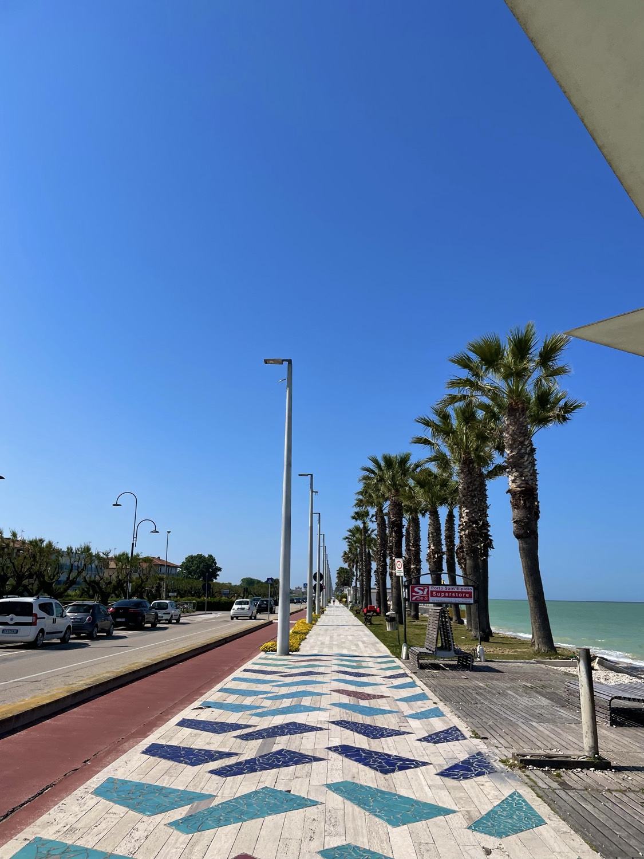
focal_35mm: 26
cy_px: 430
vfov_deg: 67.3
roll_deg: +0.2
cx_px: 322
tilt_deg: +18.7
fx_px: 645
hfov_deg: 53.1
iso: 32
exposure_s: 1/6135
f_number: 1.6
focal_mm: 4.2
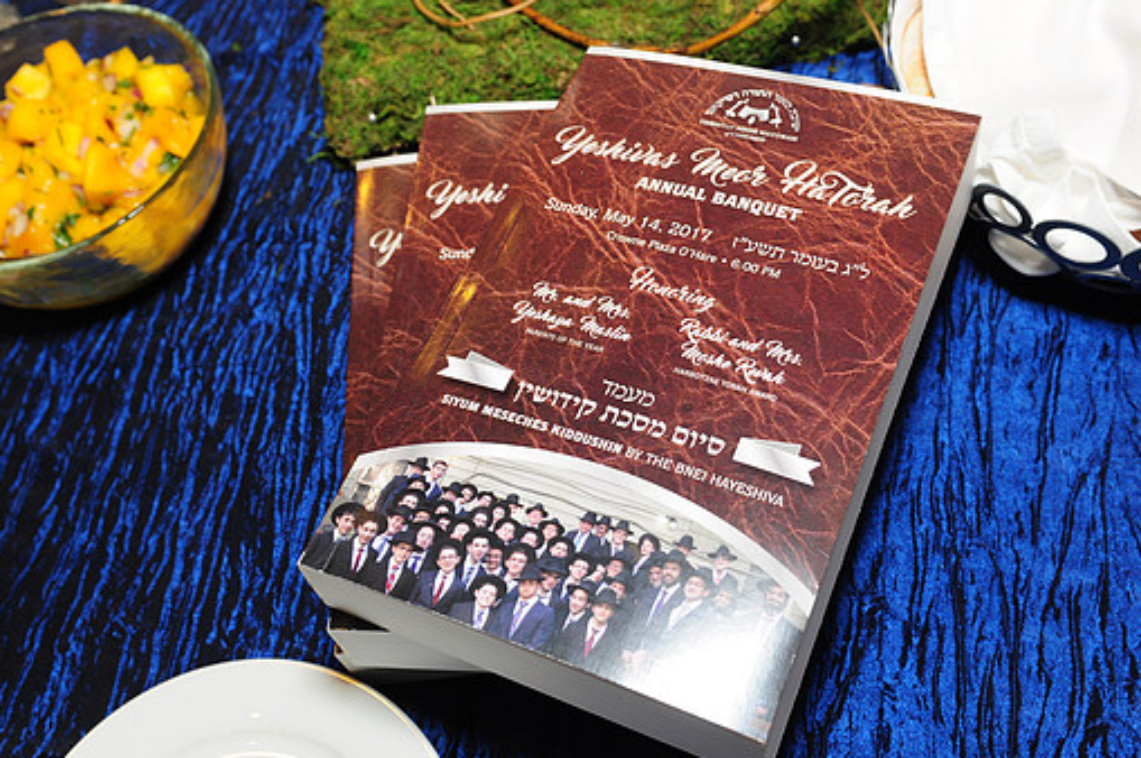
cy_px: 364
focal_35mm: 41
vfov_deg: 32.5
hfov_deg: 47.5
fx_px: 1298
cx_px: 567
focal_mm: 24
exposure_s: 1/60
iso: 500
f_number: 5
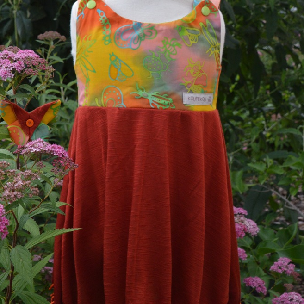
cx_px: 123
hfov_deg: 27.3
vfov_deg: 27.0
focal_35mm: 63
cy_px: 75
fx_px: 624
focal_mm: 27
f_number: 7.1
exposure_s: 1/200
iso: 800
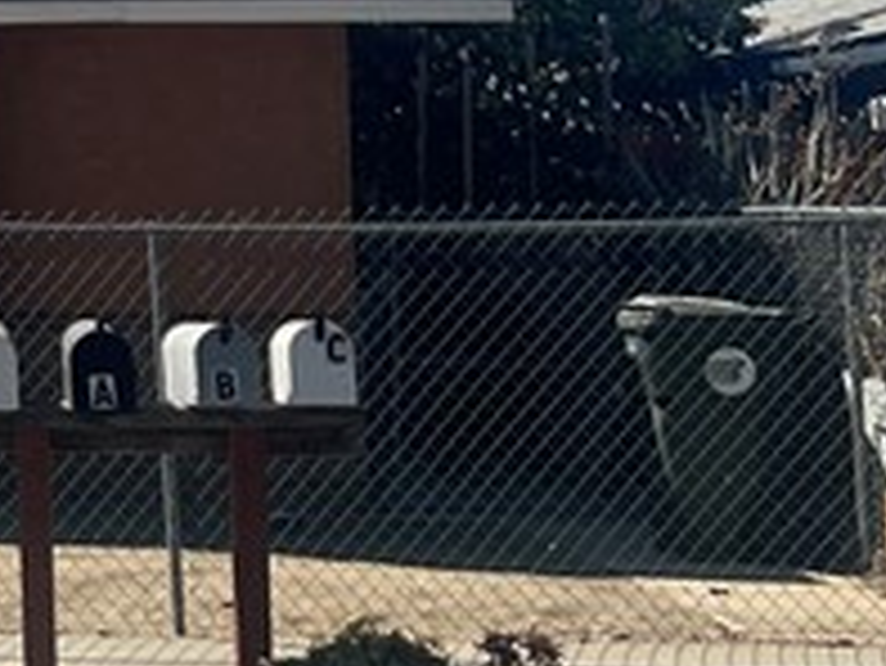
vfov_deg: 10.8
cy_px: -153
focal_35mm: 135
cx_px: -1003
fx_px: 3457
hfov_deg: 12.5
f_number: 1.5
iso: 50
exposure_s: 1/5882
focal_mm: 5.7
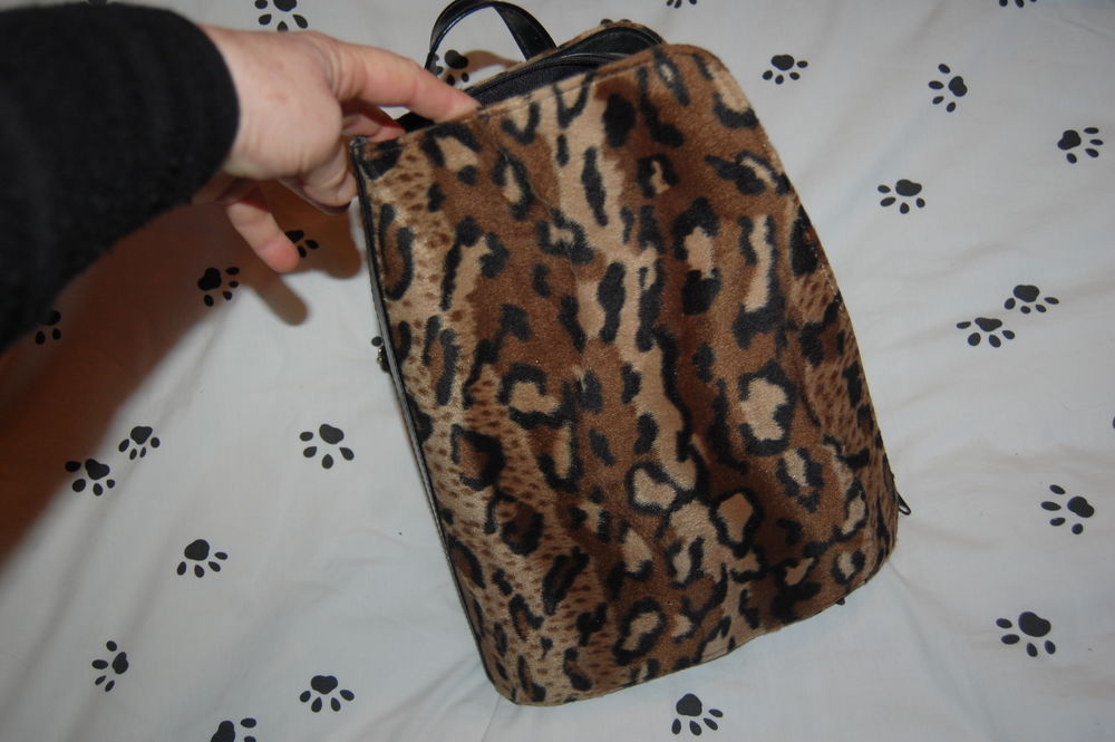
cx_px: 558
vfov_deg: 38.3
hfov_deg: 55.1
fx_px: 1068
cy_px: 371
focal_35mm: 34
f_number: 3.8
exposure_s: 1/60
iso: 400
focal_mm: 23
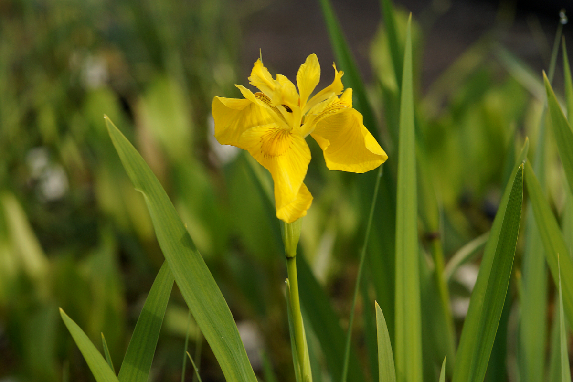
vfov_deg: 9.1
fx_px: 2387
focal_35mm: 150
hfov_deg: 13.7
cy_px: 191
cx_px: 286
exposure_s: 1/160
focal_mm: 100
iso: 160
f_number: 6.3
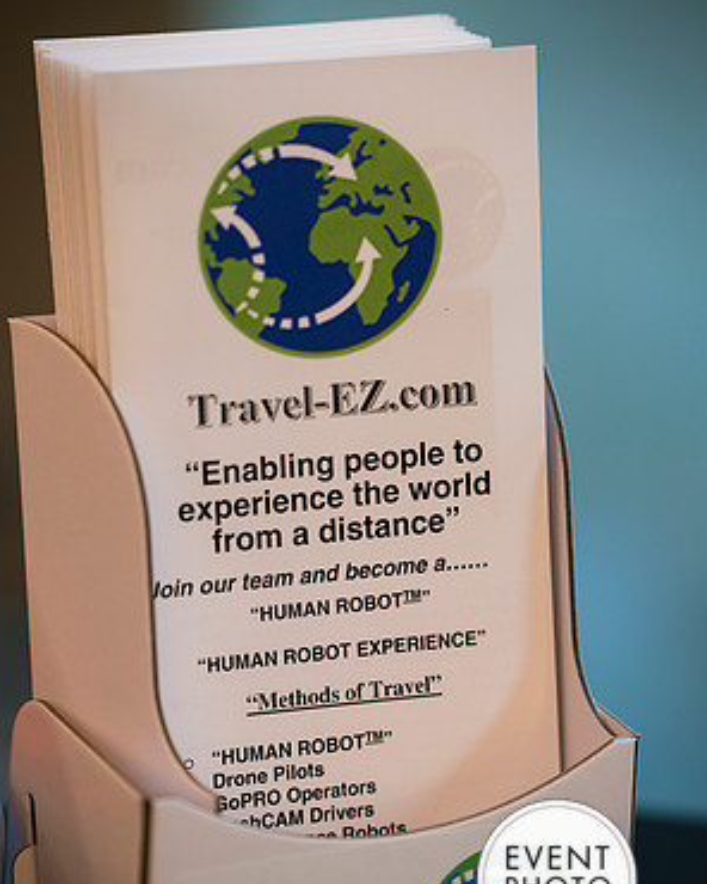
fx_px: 4473
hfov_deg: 9.0
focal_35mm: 171
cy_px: 497
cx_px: 356
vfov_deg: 11.3
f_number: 3.2
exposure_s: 1/200
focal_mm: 150
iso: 200
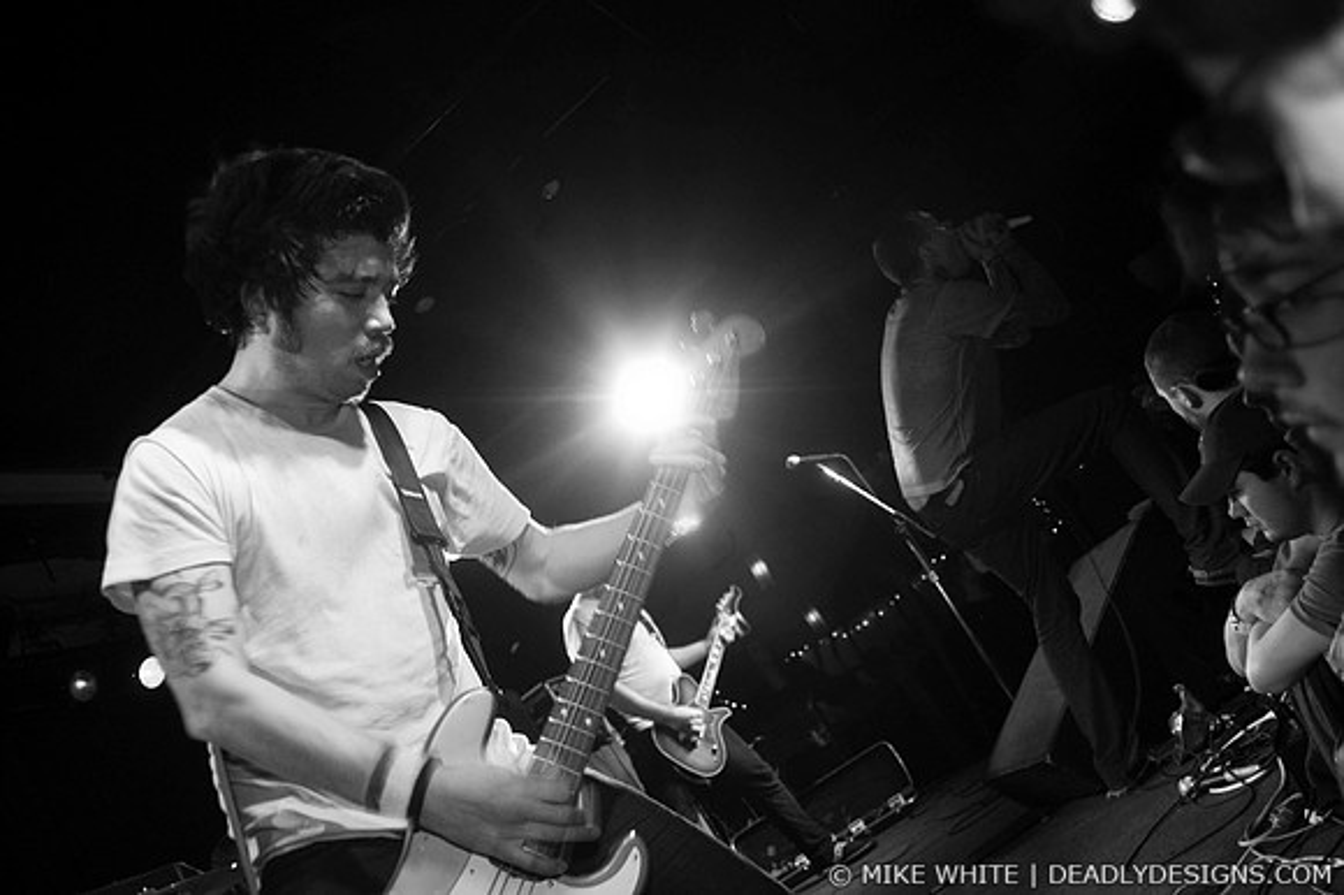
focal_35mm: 30
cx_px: 672
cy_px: 448
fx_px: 1119
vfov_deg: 43.6
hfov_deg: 62.0
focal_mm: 20
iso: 800
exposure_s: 1/80
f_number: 2.8
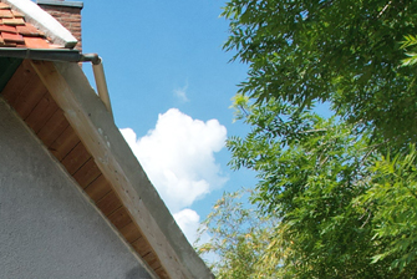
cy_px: 498
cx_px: -72
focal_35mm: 93
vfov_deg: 13.3
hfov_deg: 20.6
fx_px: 1078
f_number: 2.8
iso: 100
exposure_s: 1/1500
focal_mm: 8.38
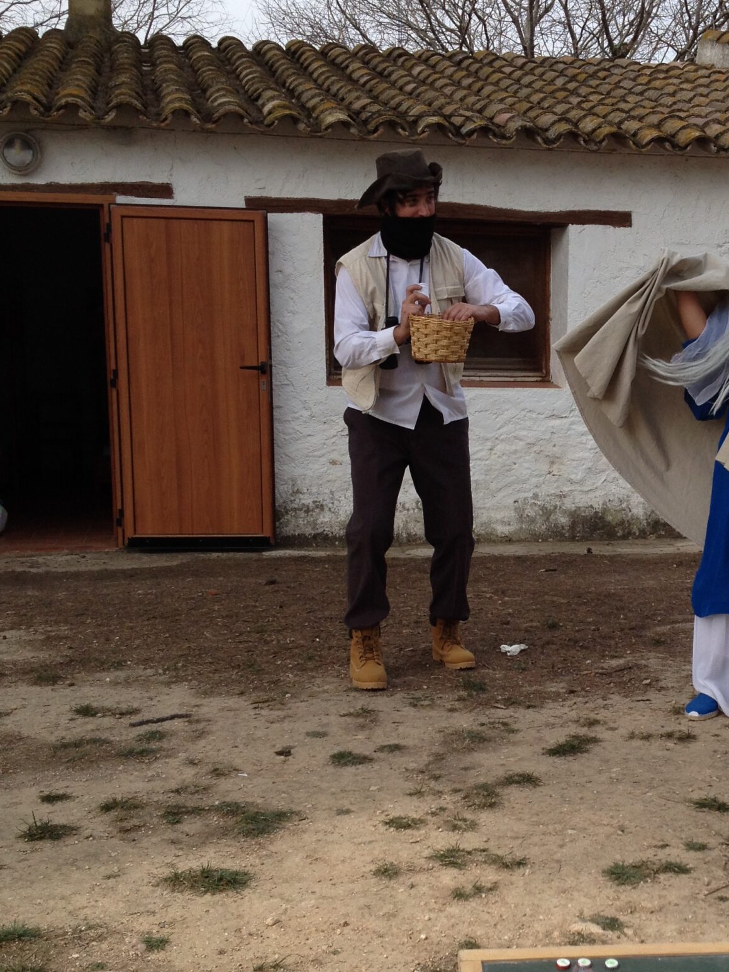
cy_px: 584
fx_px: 1628
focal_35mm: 58
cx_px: 579
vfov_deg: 33.1
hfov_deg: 24.8
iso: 50
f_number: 2.4
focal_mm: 4.28
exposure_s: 1/1176
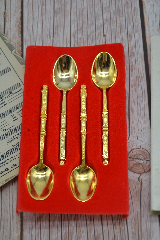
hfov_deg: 15.7
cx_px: 80
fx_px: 580
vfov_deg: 23.4
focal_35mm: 87
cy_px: 120
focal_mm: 58
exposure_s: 1/125
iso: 110
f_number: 5.6
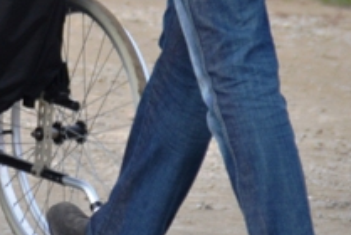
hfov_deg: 2.2
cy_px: -33
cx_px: -126
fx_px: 8963
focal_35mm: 918
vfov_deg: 1.5
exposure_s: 1/500
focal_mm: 200
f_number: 6.3
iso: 640
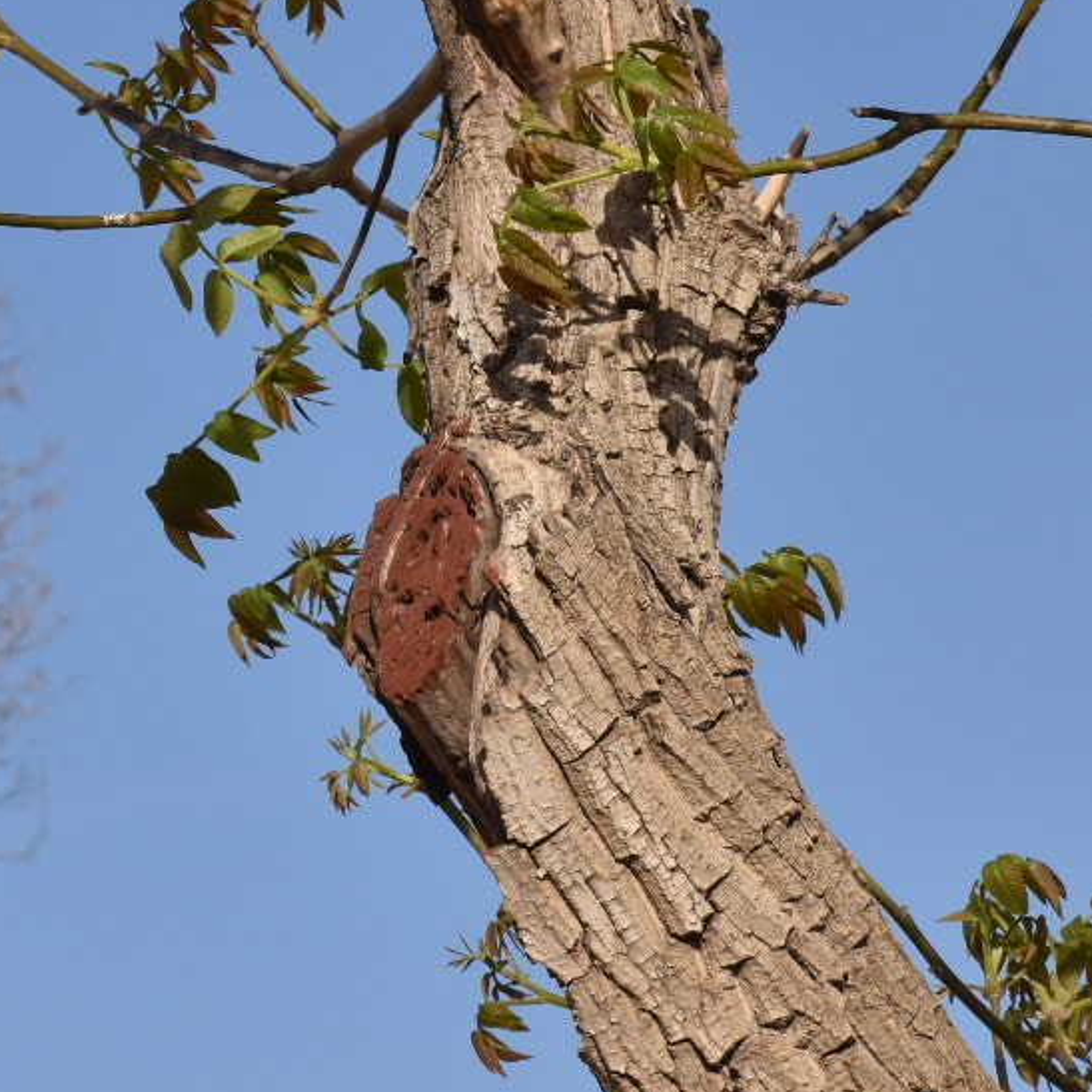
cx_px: 104
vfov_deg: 4.1
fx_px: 15097
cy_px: 491
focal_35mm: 423
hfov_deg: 4.1
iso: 200
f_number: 14
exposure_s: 1/250
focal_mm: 112
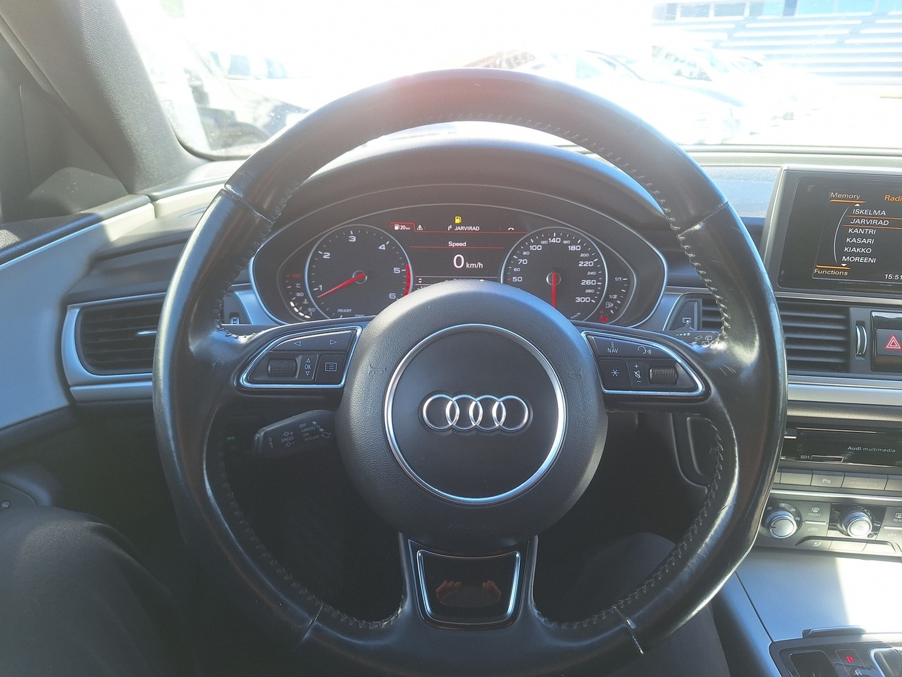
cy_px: 338
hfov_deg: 73.9
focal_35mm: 23
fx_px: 599
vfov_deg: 58.9
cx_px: 451
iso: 40
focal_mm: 5.54
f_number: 1.8
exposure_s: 1/196
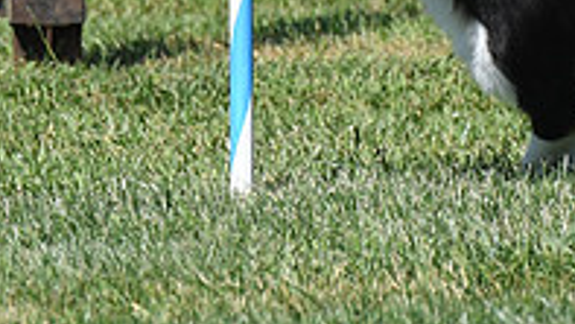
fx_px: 14063
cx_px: 482
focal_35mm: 922
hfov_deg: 2.3
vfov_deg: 1.3
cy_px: -178
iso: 200
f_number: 4
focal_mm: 200
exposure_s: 1/2000
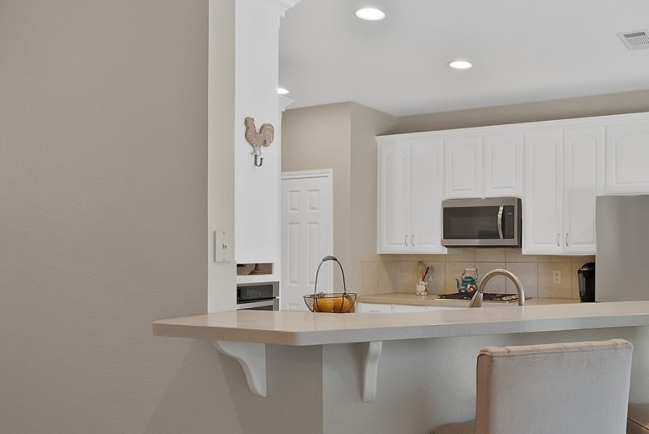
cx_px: 517
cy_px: 236
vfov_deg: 42.3
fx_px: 559
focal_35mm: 31
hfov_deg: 56.0
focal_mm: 12
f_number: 9
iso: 640
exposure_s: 1/5
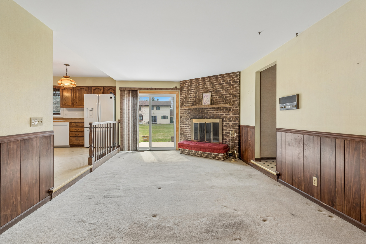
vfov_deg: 70.4
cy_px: 122
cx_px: 183
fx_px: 173
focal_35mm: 17
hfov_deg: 93.3
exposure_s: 1/60
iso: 400
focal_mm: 17
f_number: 8
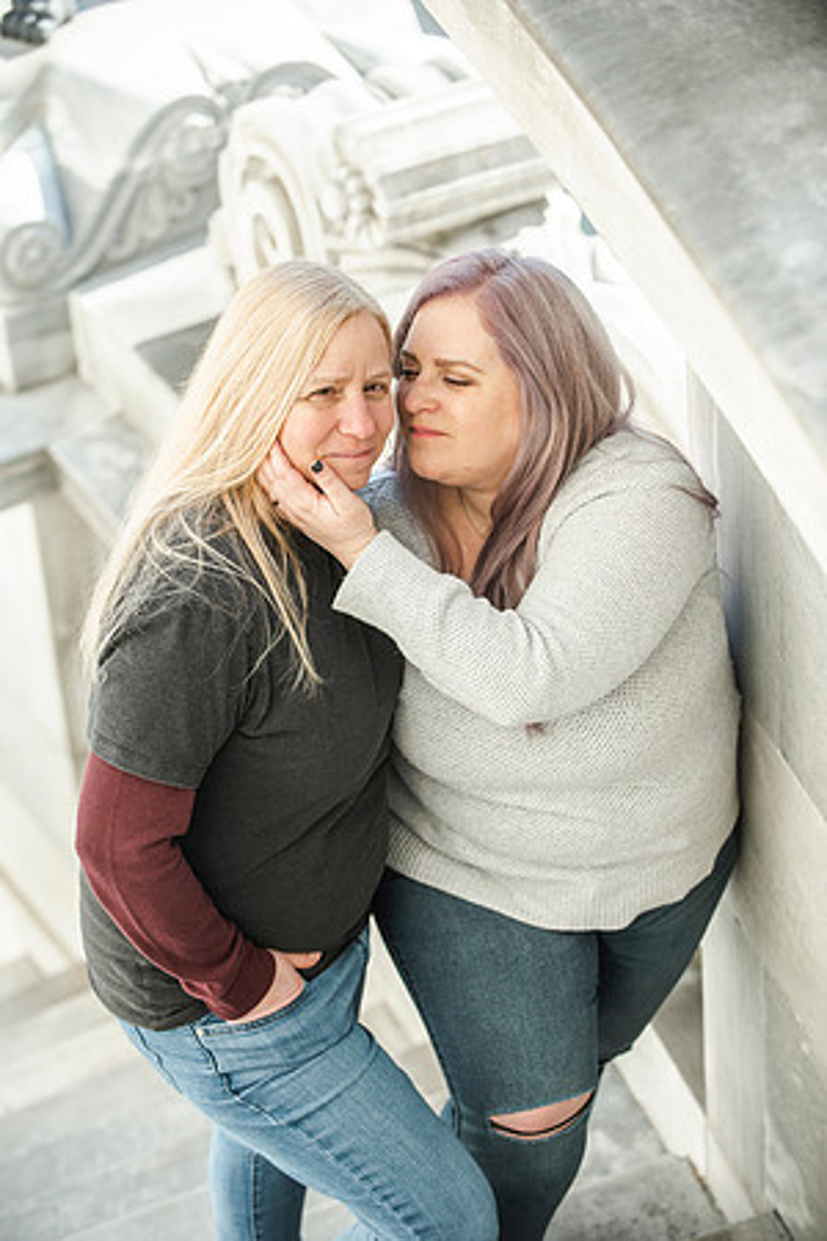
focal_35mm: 95
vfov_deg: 21.5
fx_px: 3273
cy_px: 620
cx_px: 414
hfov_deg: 14.4
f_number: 4
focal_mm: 95
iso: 400
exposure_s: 1/640
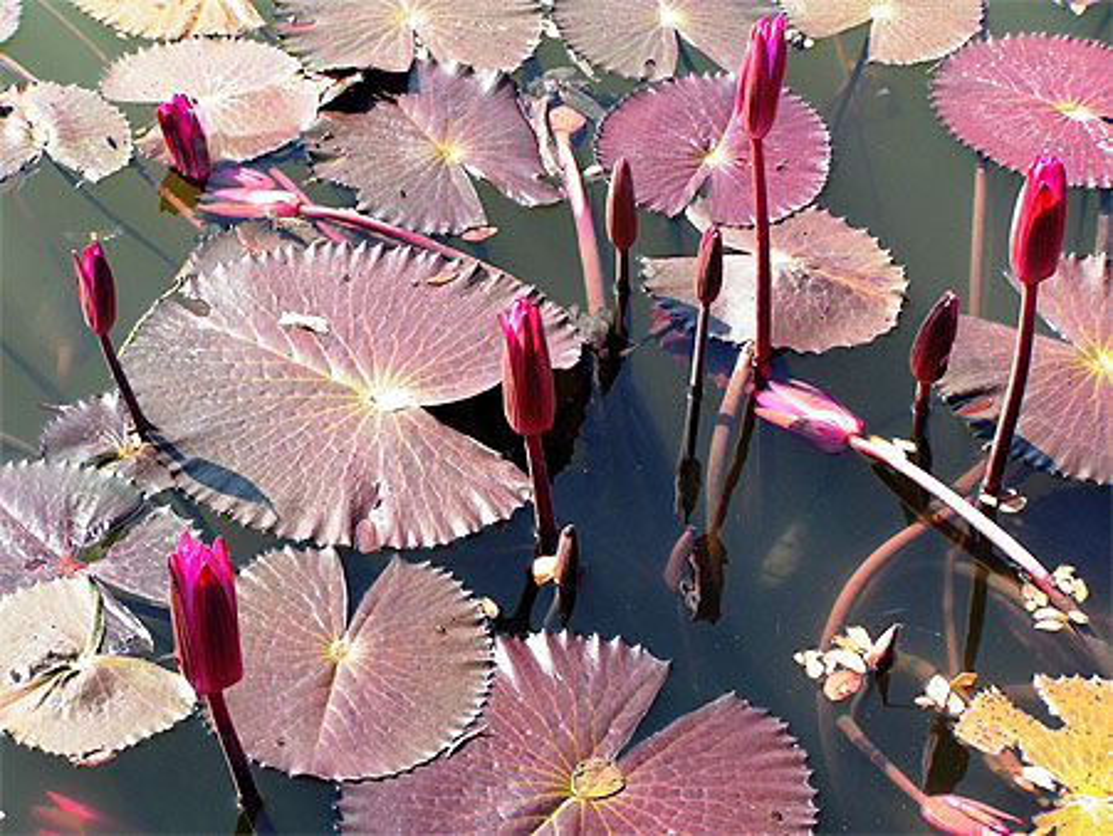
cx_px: 556
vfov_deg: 12.6
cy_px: 418
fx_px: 3796
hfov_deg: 16.7
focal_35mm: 118
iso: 50
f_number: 4
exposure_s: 1/200
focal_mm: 19.6
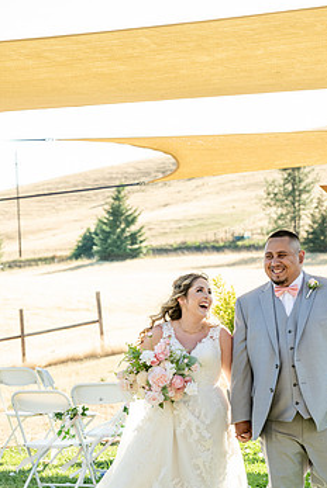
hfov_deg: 10.1
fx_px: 1849
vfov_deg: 15.0
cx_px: 210
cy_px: 308
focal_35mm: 136
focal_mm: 105
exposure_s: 1/320
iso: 640
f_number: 7.1
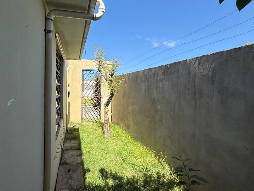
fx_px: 147
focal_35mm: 20
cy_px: 90
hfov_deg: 80.7
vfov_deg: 65.9
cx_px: 101
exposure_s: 1/1312
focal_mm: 2.22
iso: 50
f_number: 2.2
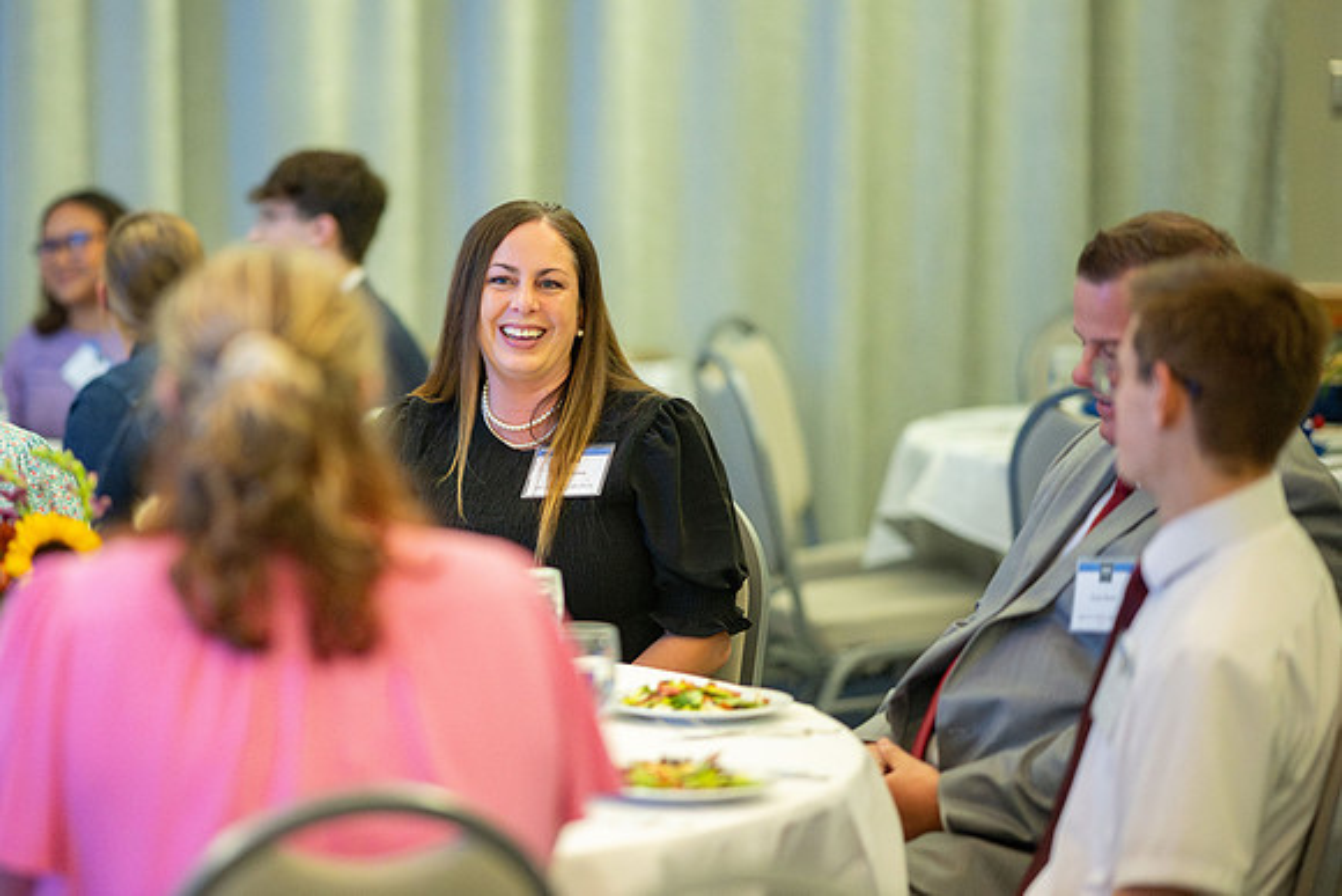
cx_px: 497
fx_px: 4929
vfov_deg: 10.4
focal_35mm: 132
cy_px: 448
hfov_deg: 15.5
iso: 6400
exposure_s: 1/500
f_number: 1.4
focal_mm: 105
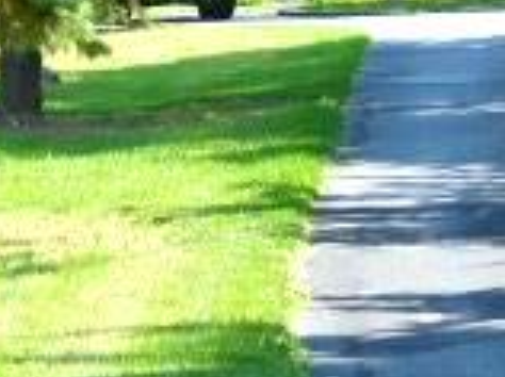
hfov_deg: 6.6
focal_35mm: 296
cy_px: 45
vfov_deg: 5.0
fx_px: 4312
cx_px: 825
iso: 80
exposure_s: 1/125
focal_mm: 13.2
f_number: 4
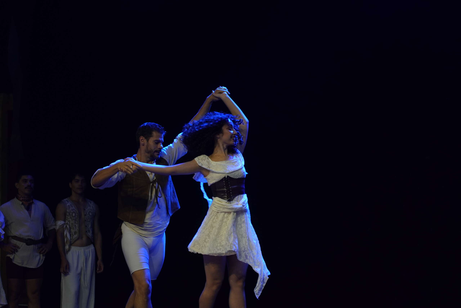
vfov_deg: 16.3
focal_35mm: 84
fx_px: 1076
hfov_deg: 24.2
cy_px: 154
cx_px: 230
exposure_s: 1/200
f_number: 1.8
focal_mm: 56
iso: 640
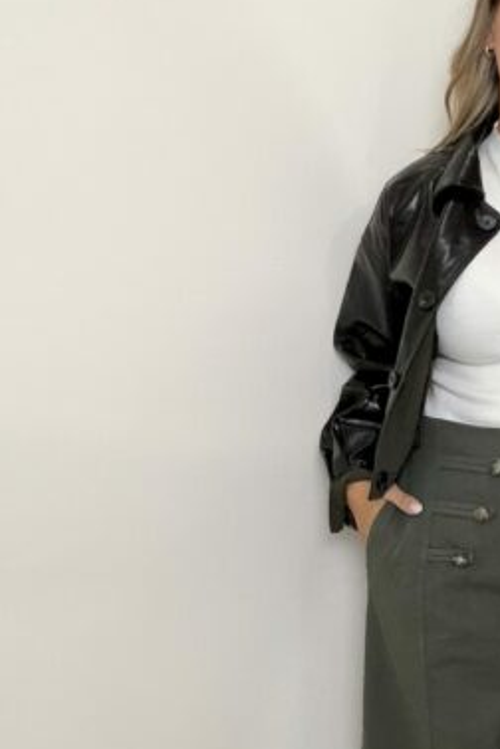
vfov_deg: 30.4
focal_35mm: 66
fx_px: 1375
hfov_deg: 19.9
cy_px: 462
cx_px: 516
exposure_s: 1/60
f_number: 1.9
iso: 160
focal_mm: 2.71
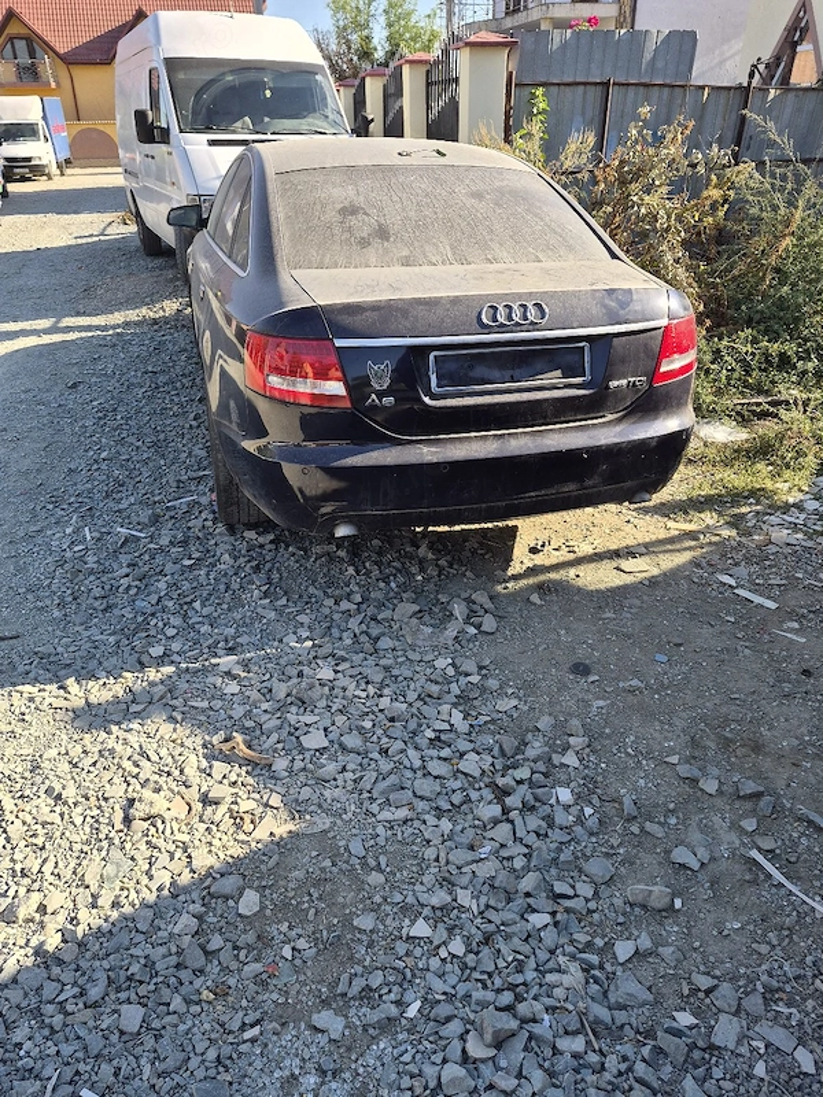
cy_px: 548
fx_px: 729
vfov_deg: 73.9
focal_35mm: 23
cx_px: 412
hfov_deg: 58.9
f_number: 1.8
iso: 80
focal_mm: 5.4
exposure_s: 1/2000
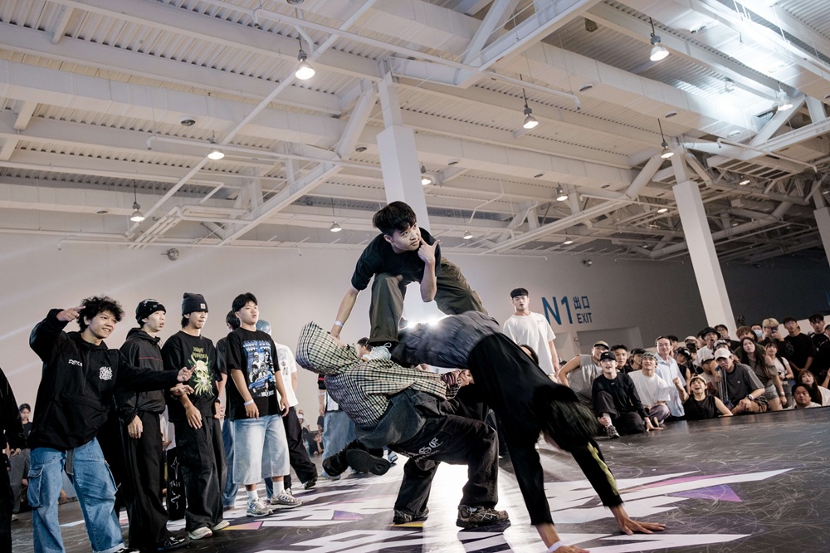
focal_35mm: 29
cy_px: 276
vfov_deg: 44.9
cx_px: 415
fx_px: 668
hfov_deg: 63.7
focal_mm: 19.2
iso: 1000
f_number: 3.6
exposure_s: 1/160
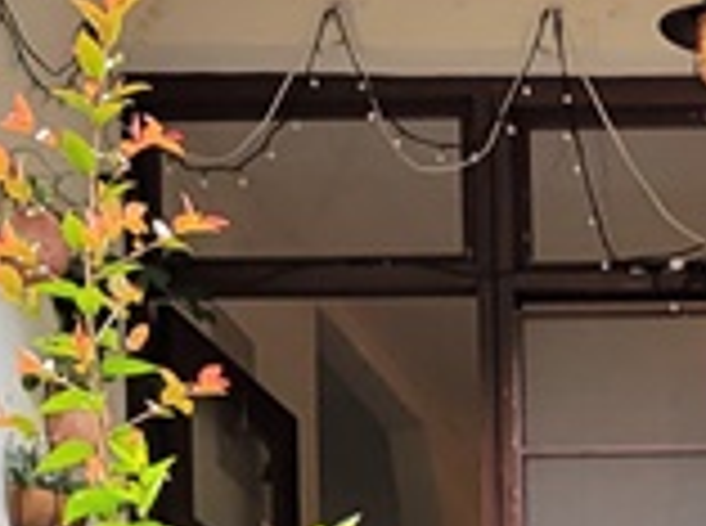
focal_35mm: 166
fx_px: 3378
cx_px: 1354
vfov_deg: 7.8
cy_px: 1529
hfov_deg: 11.0
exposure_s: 1/119
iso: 40
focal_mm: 5.4
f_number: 1.8
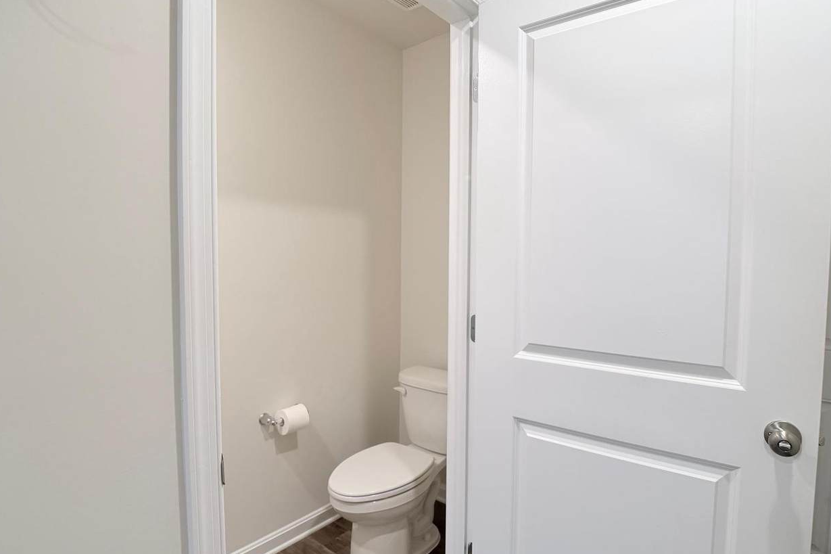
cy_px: 280
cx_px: 429
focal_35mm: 26
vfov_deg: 49.5
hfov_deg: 69.4
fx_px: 600
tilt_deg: -3.1
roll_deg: +0.1
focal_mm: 6.76
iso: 160
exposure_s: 1/120
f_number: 1.78
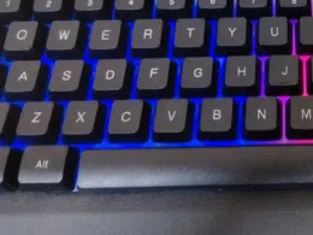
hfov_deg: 30.5
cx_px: 308
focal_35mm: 59
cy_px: -6
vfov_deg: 23.6
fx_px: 533
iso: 603
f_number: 1.75
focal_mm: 5.25
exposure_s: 1/25
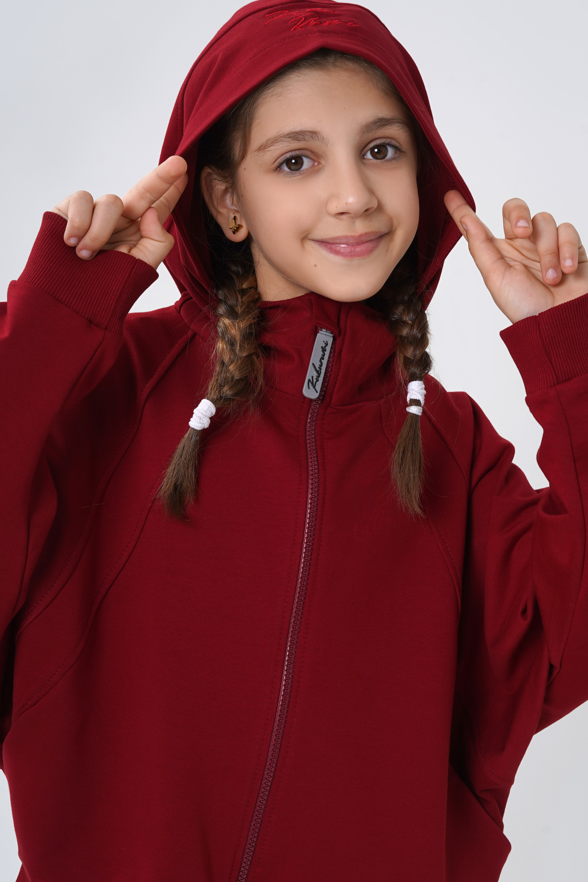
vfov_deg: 28.4
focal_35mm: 71
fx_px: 1739
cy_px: 484
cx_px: 343
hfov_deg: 19.2
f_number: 10
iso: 100
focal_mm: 50
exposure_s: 1/160
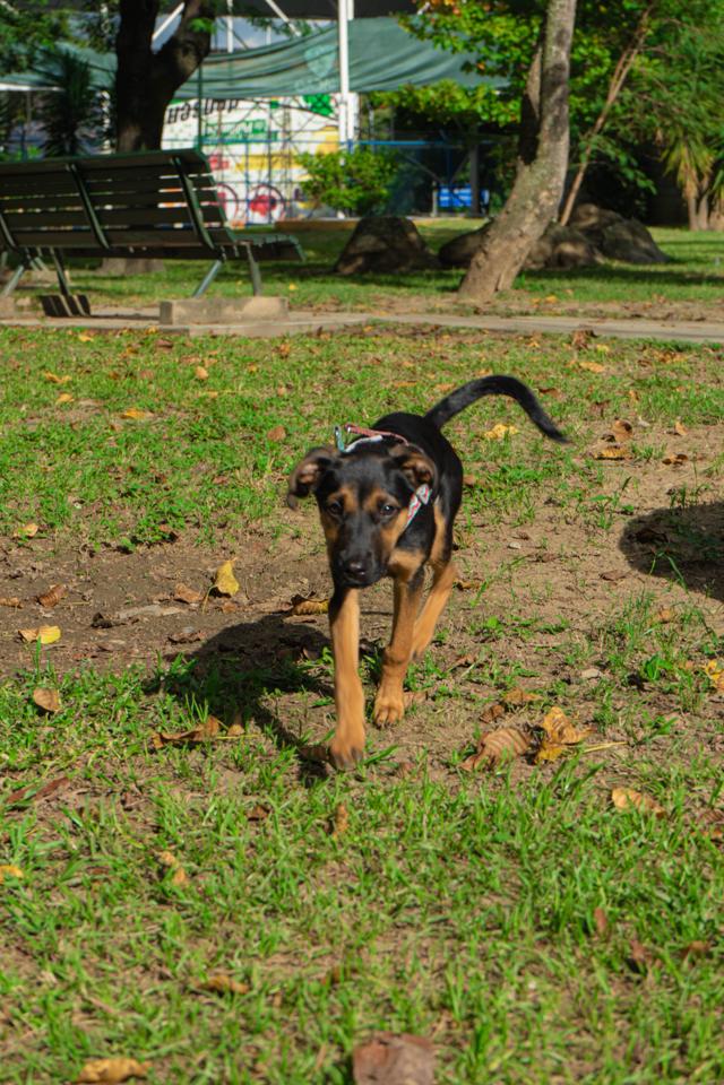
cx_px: 362
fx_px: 2112
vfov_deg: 28.8
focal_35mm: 70
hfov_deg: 19.5
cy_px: 542
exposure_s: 1/125
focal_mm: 70
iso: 100
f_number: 10
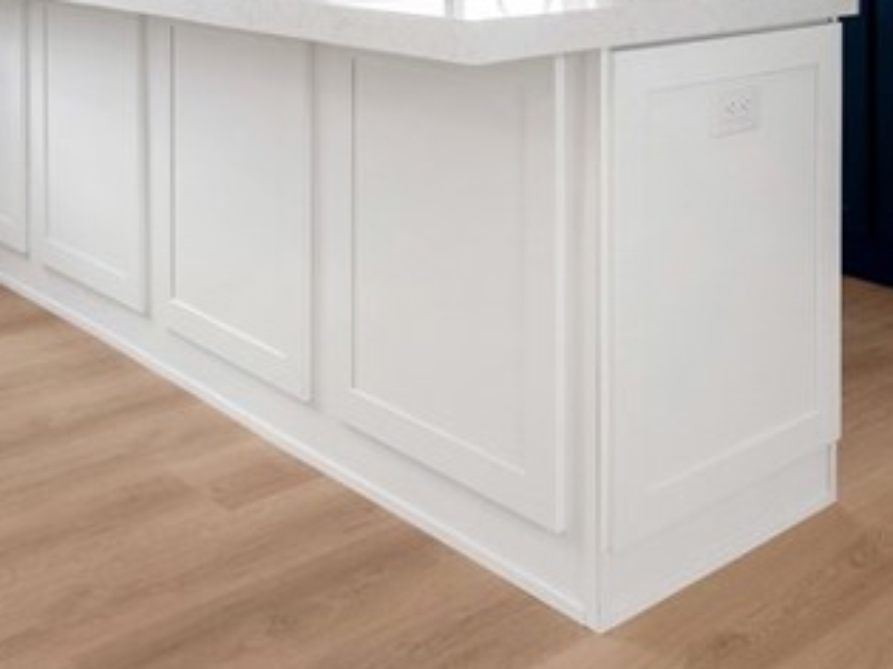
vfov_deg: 25.9
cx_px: 479
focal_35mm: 50
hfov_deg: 38.2
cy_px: -140
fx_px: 1289
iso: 320
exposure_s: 1/100
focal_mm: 16
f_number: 9
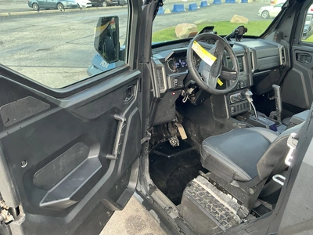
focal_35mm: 28
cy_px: 118
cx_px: 156
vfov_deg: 49.7
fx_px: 253
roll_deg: -2.5
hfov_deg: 63.4
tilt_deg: -24.4
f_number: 1.8
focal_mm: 3
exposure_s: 1/109
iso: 64
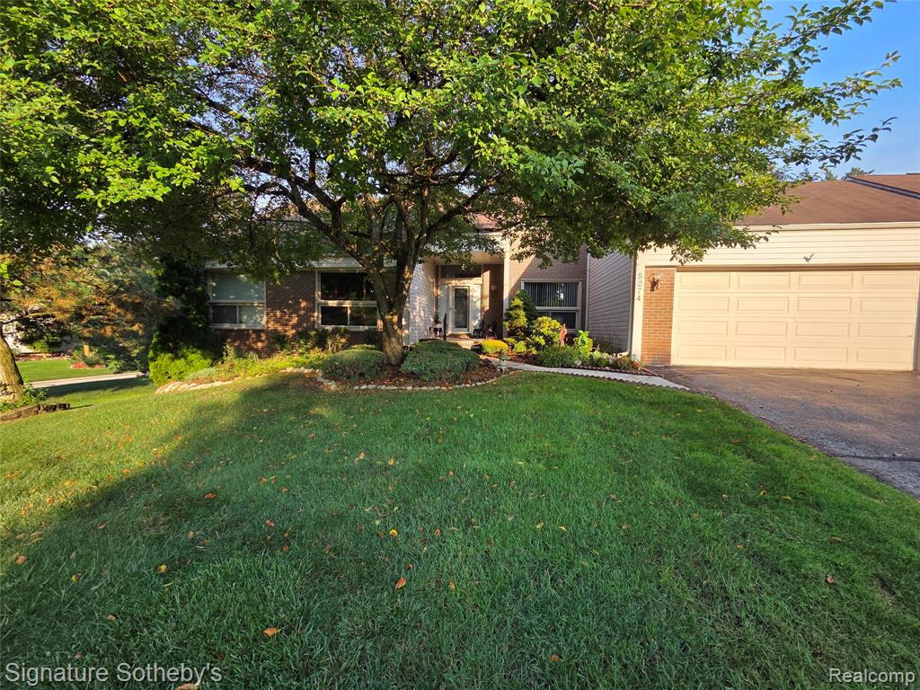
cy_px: 345
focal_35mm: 13
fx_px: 346
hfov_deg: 106.2
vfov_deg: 89.9
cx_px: 460
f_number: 2.2
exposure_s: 1/457
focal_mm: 2.2
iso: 50
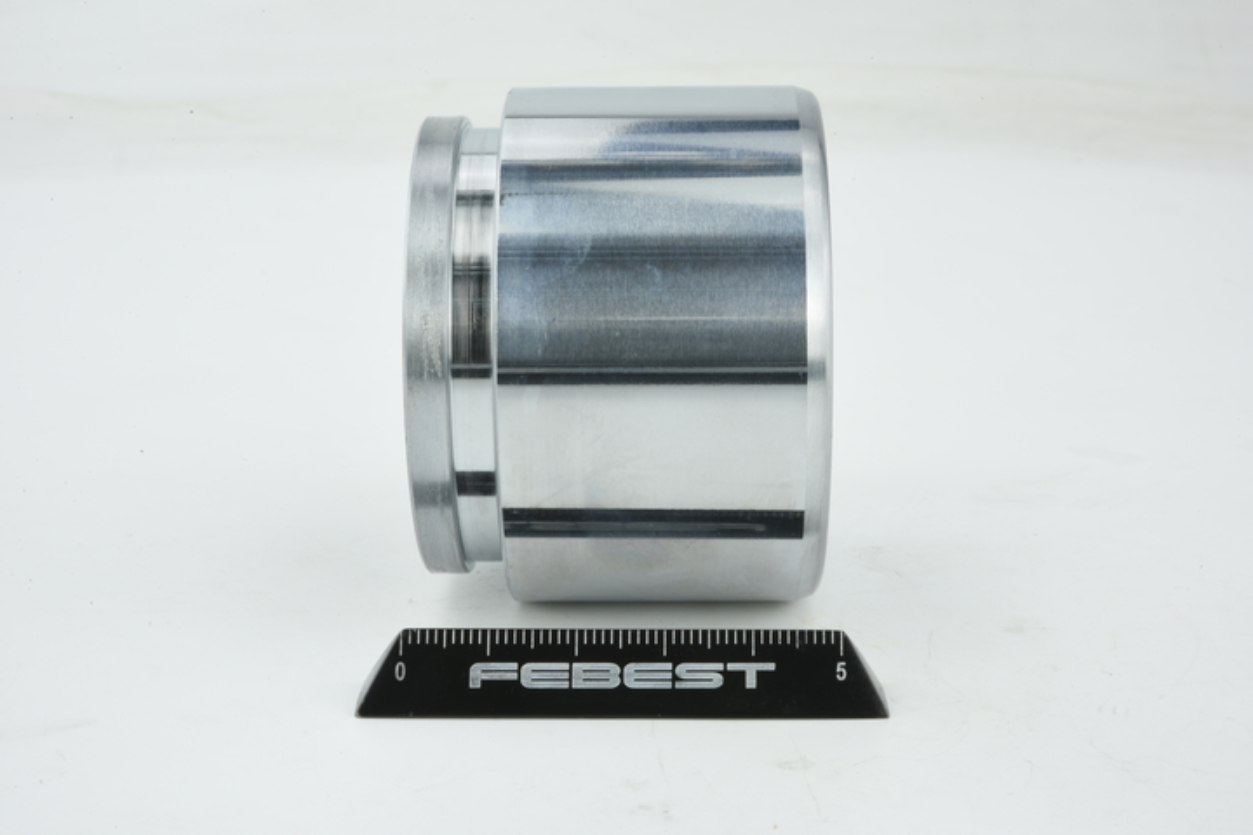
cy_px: 418
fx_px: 2088
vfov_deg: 22.6
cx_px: 626
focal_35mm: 60
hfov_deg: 33.4
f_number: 32
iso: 64
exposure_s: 1/2
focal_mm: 60
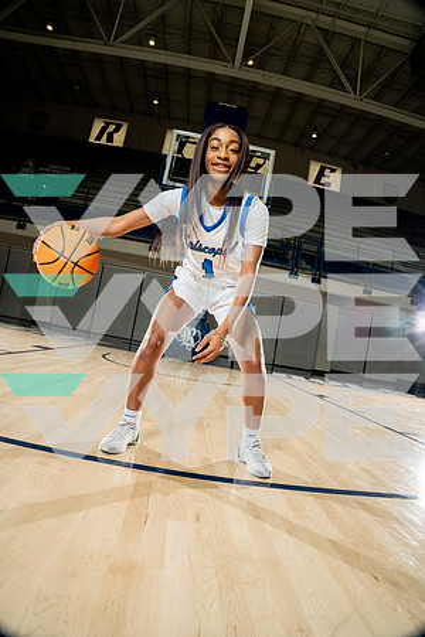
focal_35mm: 20
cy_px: 318
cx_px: 212
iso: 640
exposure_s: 1/250
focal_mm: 20
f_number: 8
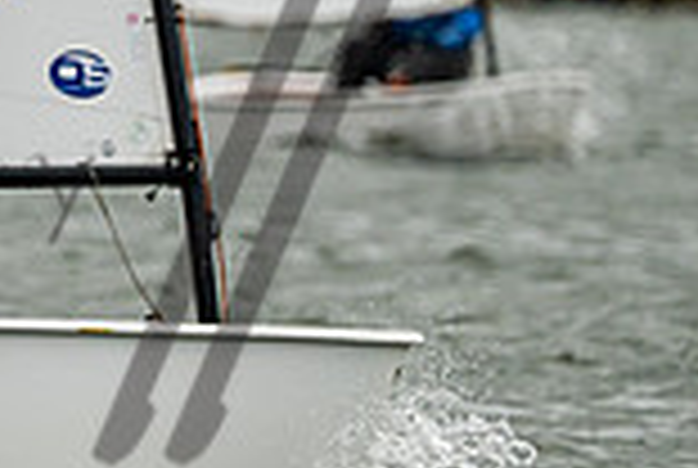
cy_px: -10
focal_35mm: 1191
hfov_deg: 1.7
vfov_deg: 1.2
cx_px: -361
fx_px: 23136
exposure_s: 1/3200
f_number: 5
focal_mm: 260
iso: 320
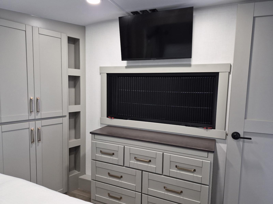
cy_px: 102
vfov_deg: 58.9
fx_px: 181
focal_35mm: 23
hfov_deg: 73.9
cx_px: 136
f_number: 1.8
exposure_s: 1/66.2
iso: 250
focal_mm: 5.4
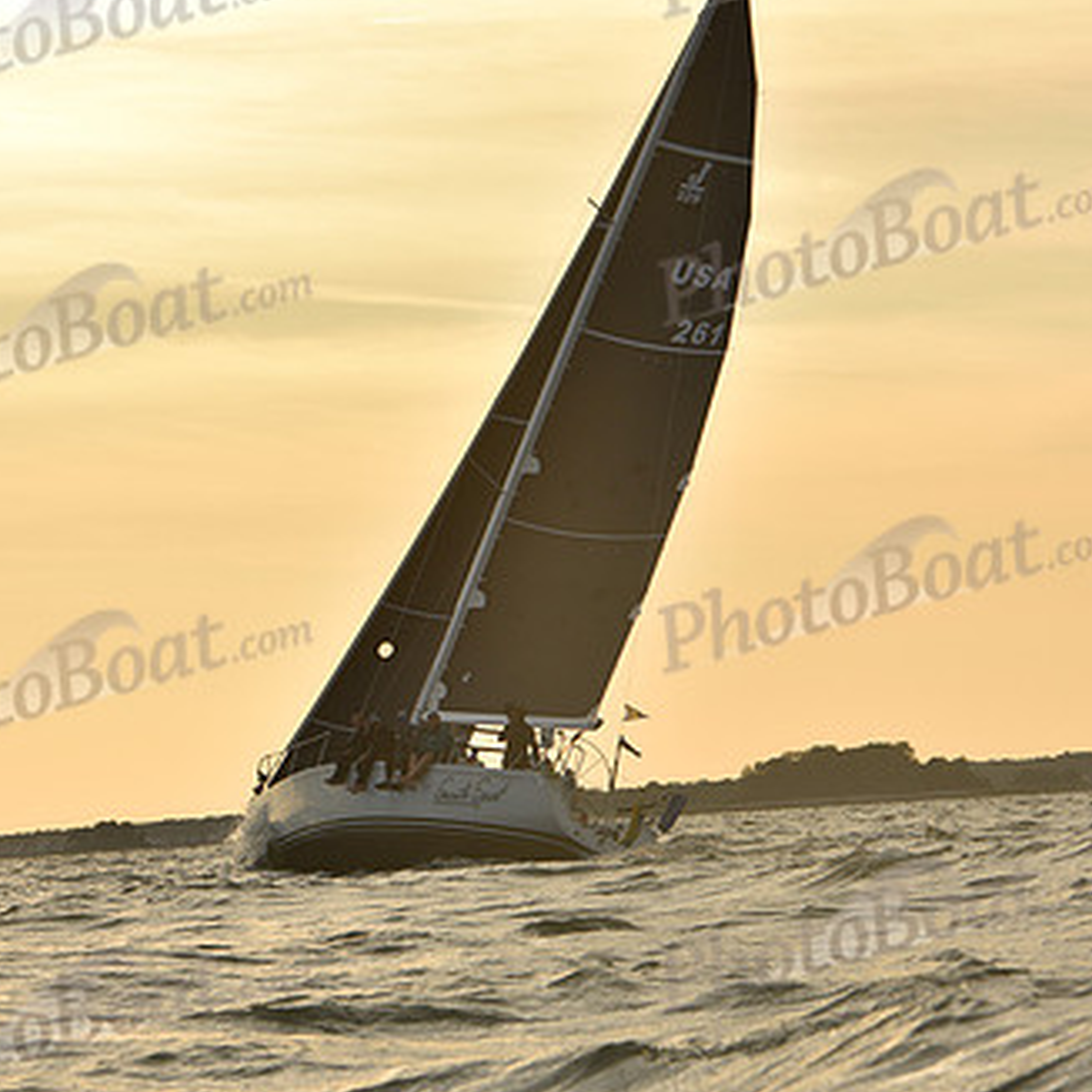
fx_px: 6567
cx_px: 488
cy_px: 459
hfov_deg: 9.5
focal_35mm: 184
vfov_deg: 9.5
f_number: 10
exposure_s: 1/640
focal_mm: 122
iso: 250
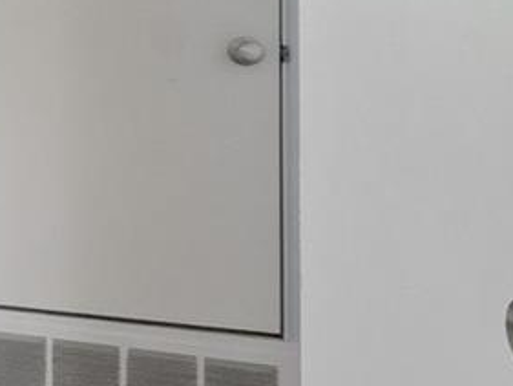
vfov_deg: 17.4
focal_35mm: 82
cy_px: -44
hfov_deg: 14.0
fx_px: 1216
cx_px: -783
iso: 200
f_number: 8
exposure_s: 1/4
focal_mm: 10
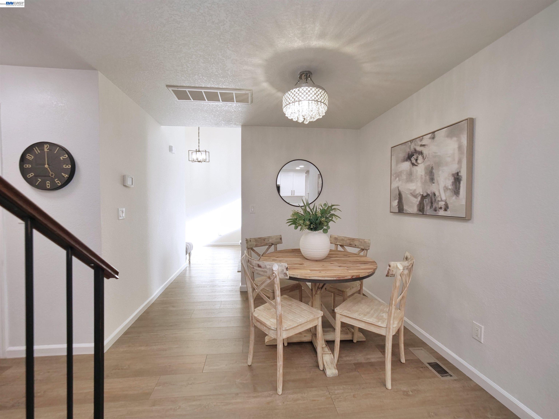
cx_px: 280
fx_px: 226
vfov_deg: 85.7
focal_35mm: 14
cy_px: 210
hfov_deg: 102.1
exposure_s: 1/160
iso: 800
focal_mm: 7
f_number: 4
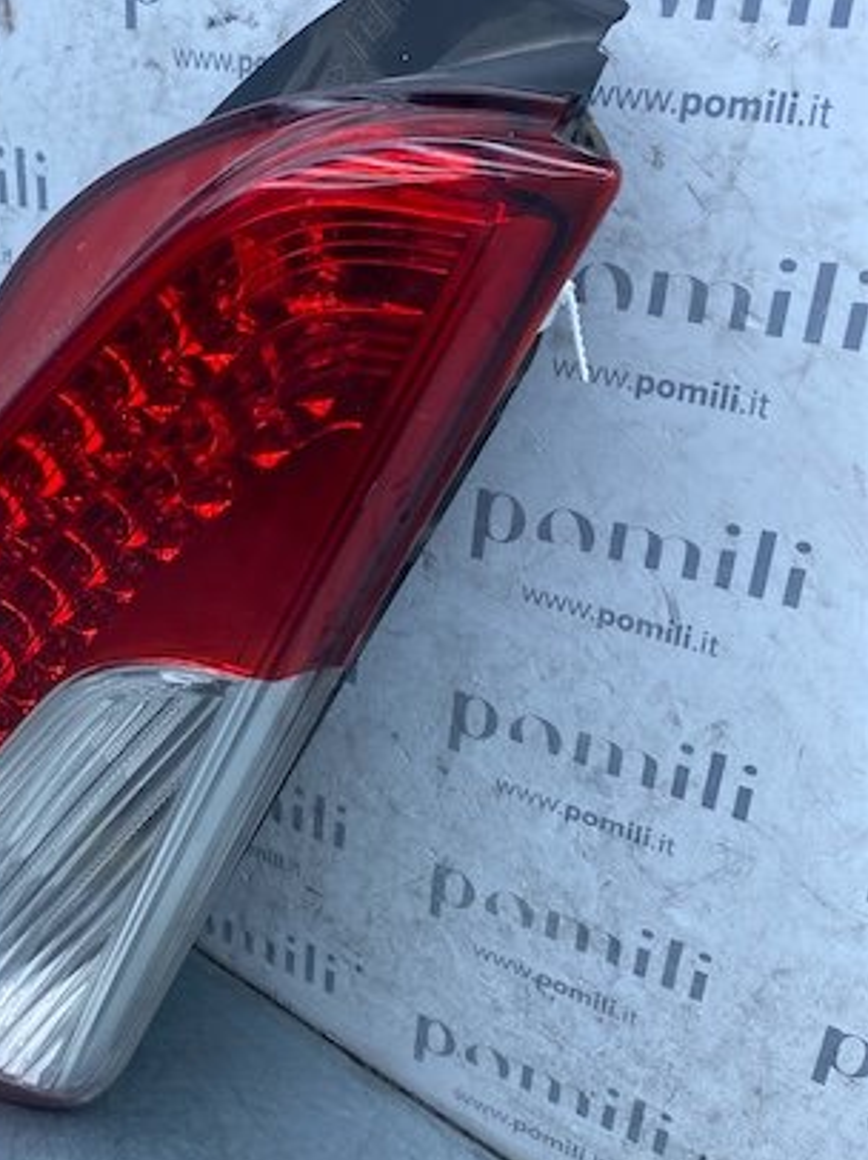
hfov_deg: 34.1
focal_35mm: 41
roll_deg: -9.4
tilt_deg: -38.3
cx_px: 186
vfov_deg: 45.4
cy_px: 726
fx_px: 1372
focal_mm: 4.25
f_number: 1.8
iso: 32
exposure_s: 1/673
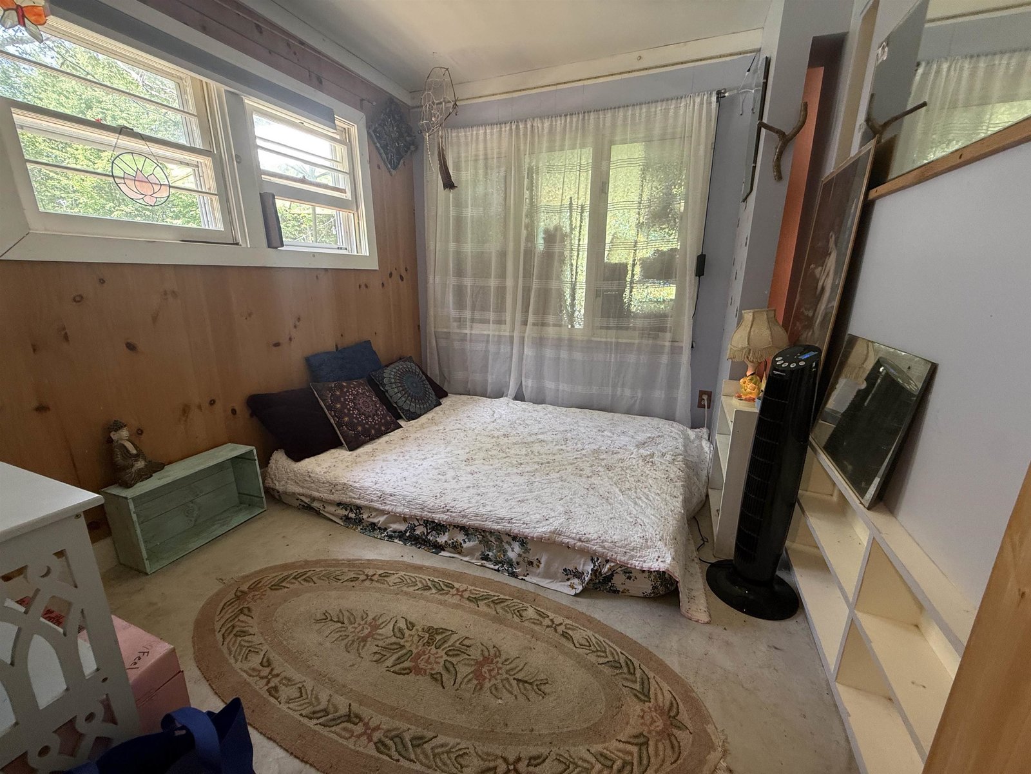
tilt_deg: -14.9
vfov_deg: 85.7
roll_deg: -0.1
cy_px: 387
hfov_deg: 102.1
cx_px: 516
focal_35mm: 14
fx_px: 417
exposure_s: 1/60
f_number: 2.2
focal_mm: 2.22
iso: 200
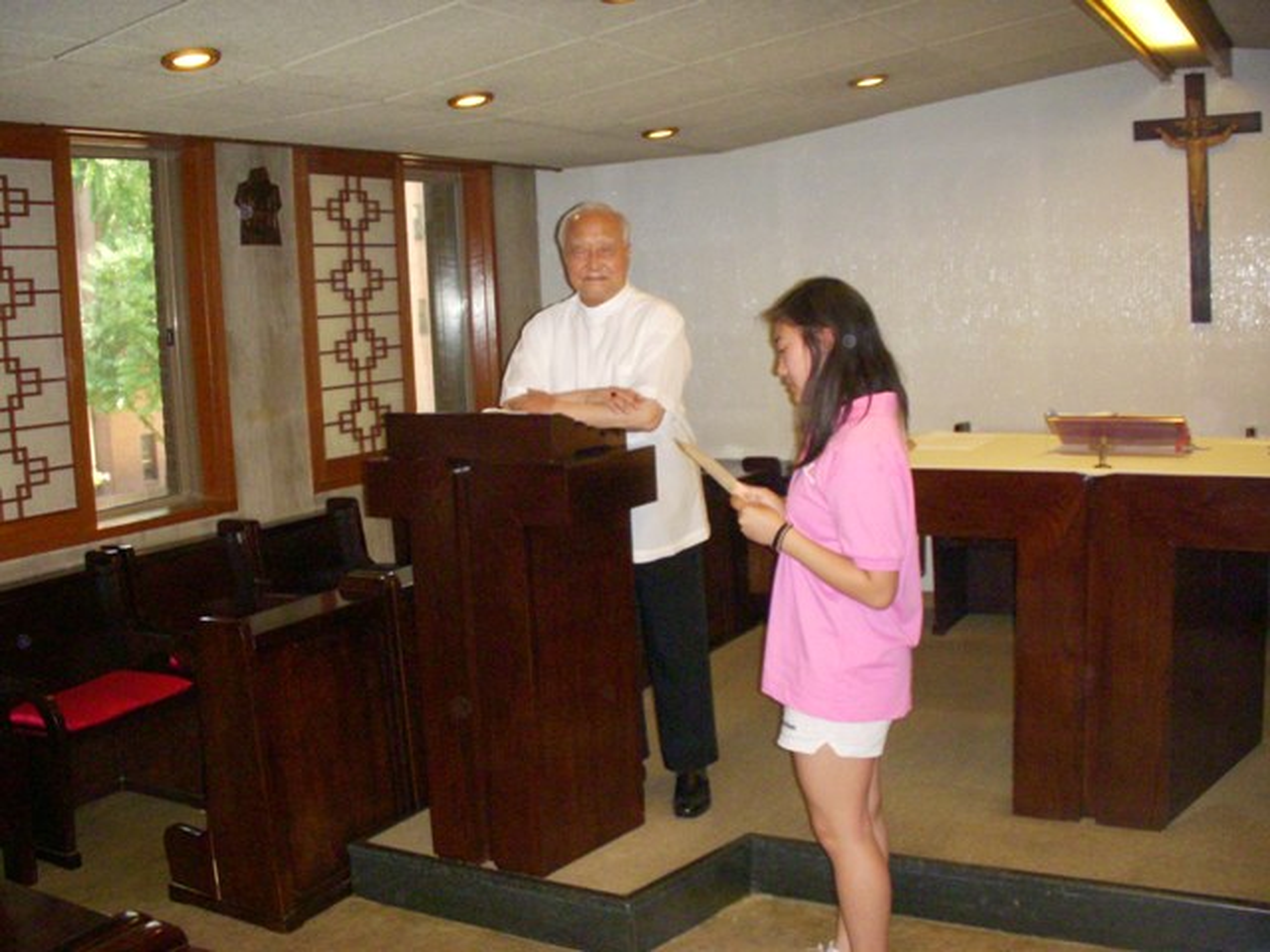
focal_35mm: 38
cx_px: 635
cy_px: 476
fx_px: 1394
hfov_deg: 49.0
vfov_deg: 37.7
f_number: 3.3
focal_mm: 6.3
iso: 640
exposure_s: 1/200
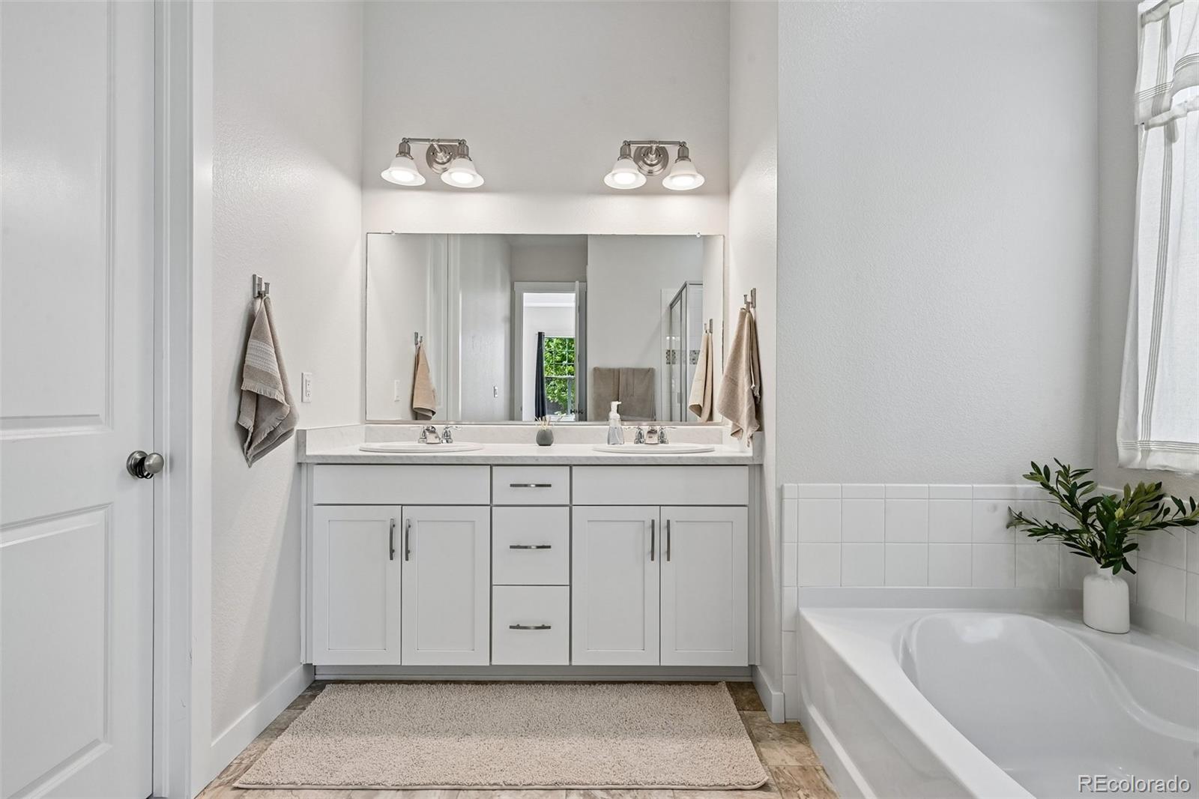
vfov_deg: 70.4
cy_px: 400
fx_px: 566
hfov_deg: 93.3
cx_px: 600
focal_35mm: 17
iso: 400
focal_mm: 17
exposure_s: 1/25
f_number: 10
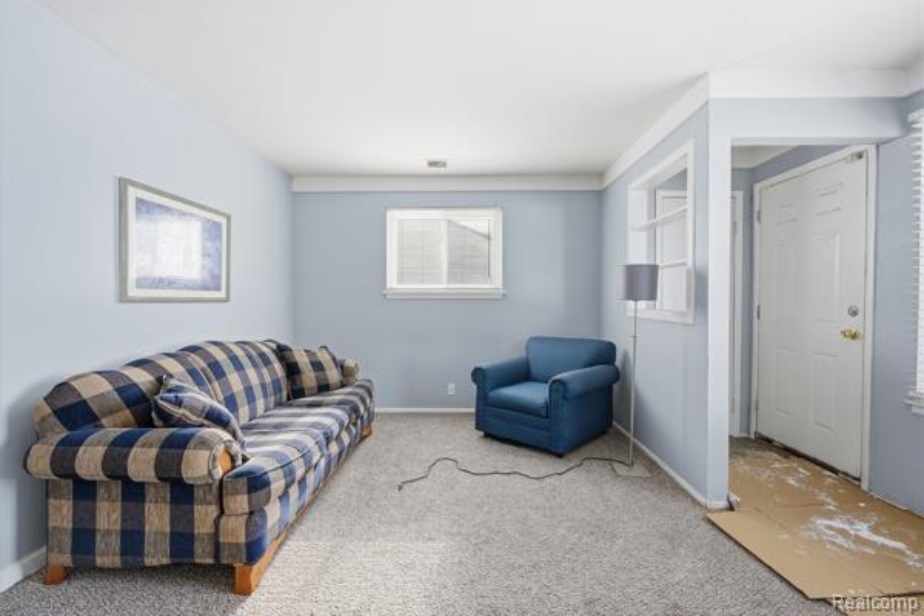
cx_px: 462
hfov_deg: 96.7
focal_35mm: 16
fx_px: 411
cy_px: 308
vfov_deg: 73.7
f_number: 8
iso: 400
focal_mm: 16
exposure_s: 1/400
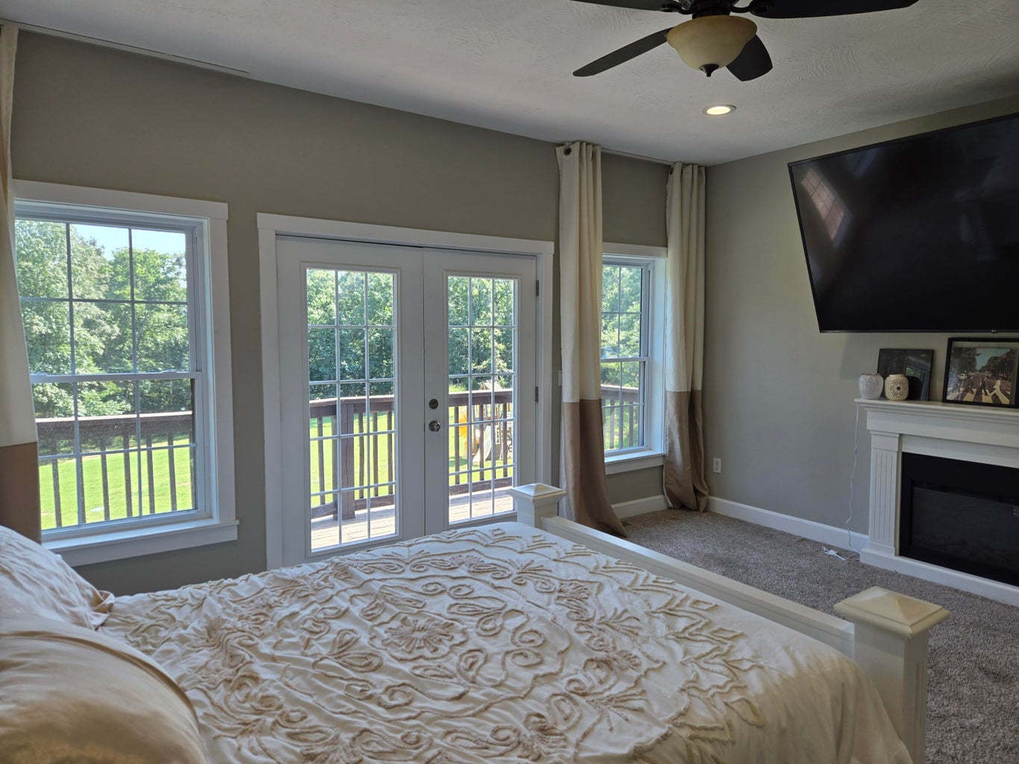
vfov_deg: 58.9
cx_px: 510
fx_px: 677
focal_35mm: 23
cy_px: 382
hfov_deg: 73.9
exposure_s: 1/120
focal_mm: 5.4
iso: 25
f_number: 1.8
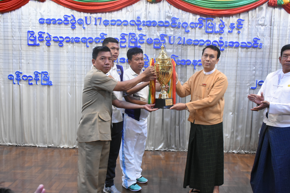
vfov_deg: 43.6
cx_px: 145
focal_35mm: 30
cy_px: 96
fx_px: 242
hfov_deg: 61.9
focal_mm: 20
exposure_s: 1/40
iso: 5000
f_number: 5.6
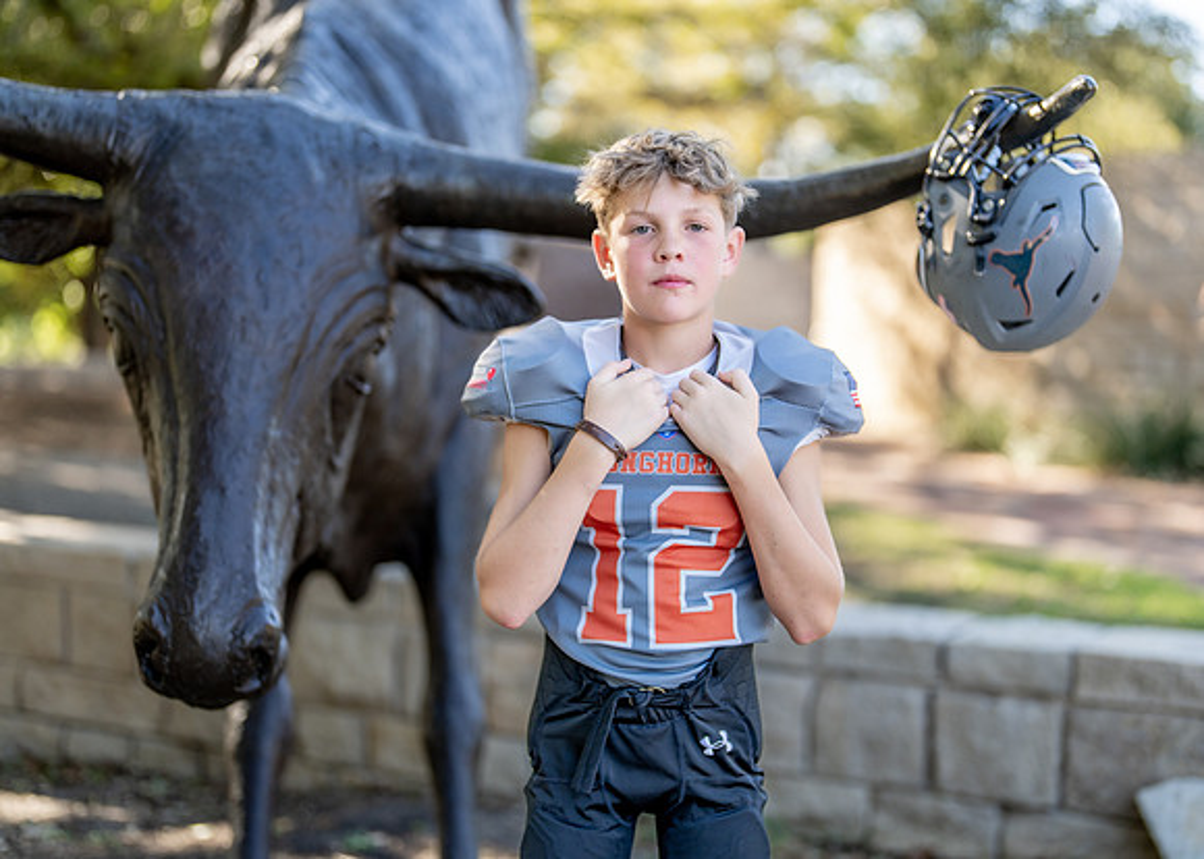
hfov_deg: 36.9
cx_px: 648
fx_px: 1804
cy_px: 429
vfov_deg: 26.8
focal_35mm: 53
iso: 100
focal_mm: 50
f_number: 1.2
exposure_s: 1/1000
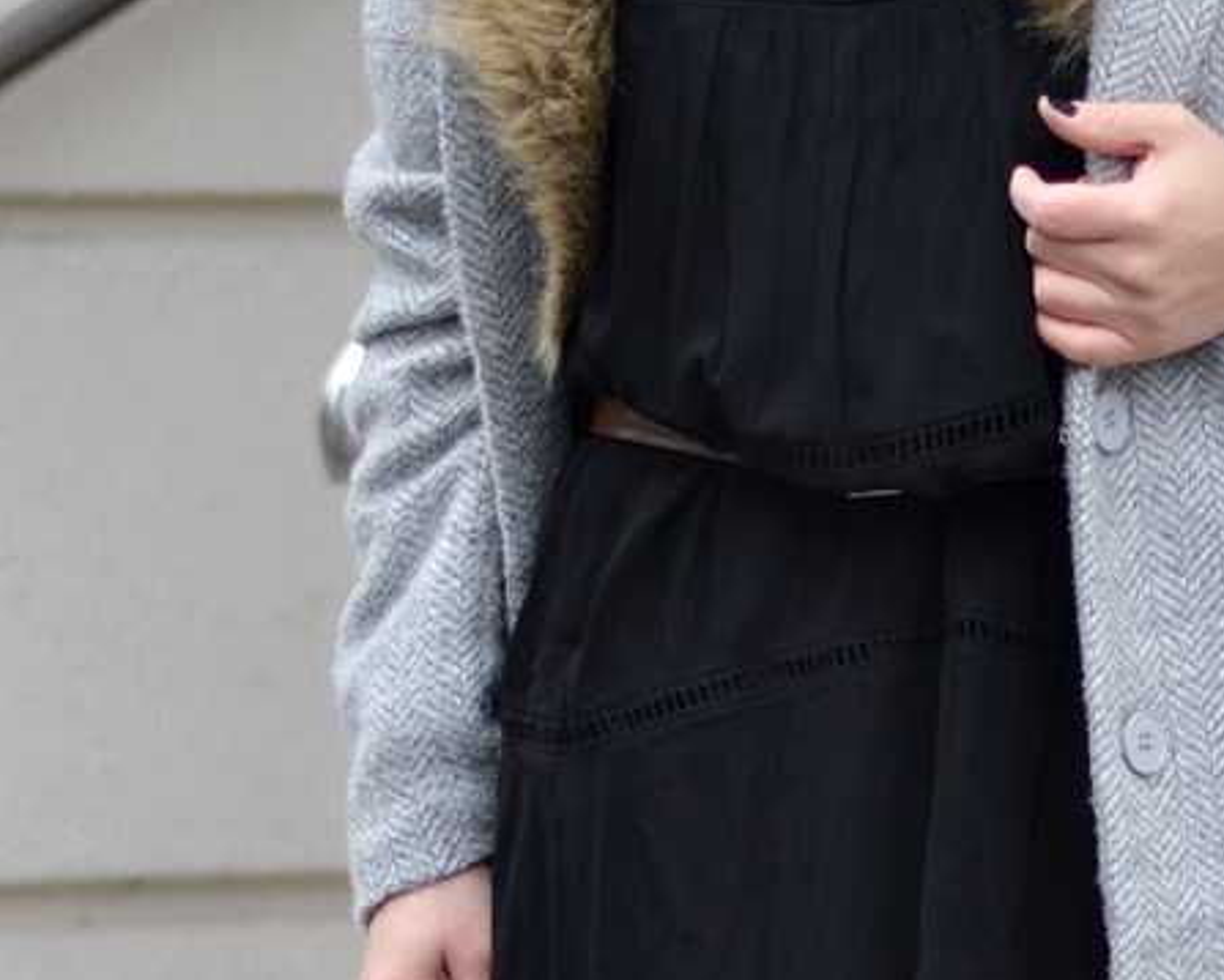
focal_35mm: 314
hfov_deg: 6.1
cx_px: 1114
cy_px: 1187
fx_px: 11380
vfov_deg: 4.9
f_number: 1.8
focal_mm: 50
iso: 100
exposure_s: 1/160
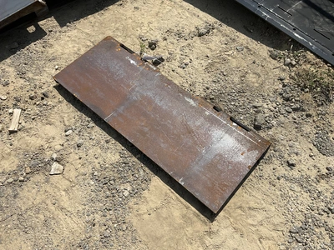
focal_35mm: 29
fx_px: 280
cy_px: 125
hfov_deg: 61.7
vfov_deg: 48.2
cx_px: 167
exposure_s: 1/2959
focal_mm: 3
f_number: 1.8
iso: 25
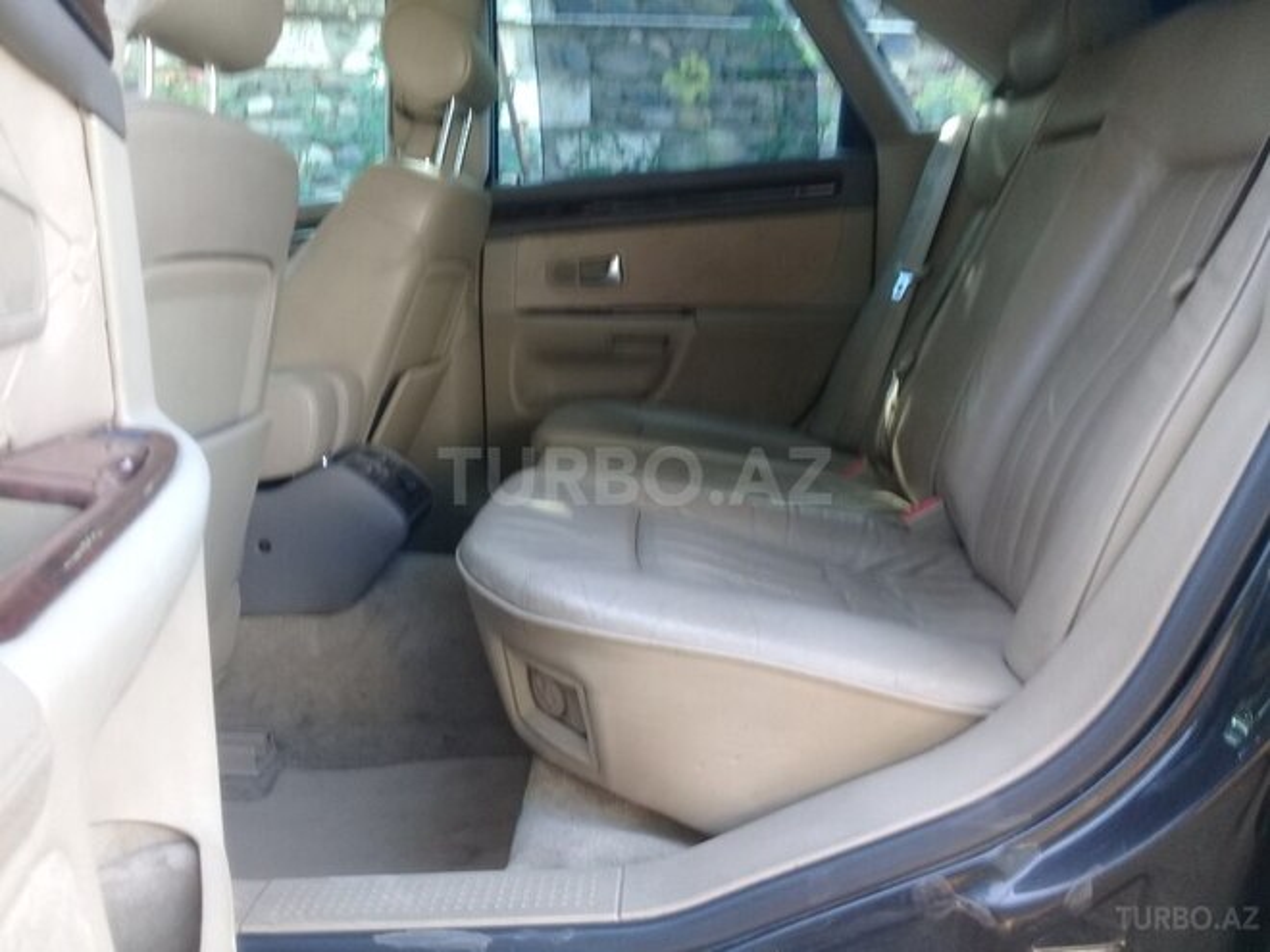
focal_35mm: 31
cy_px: 476
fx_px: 1137
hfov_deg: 58.4
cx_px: 635
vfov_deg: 45.4
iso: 50
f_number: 2.2
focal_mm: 3.3
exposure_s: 1/33
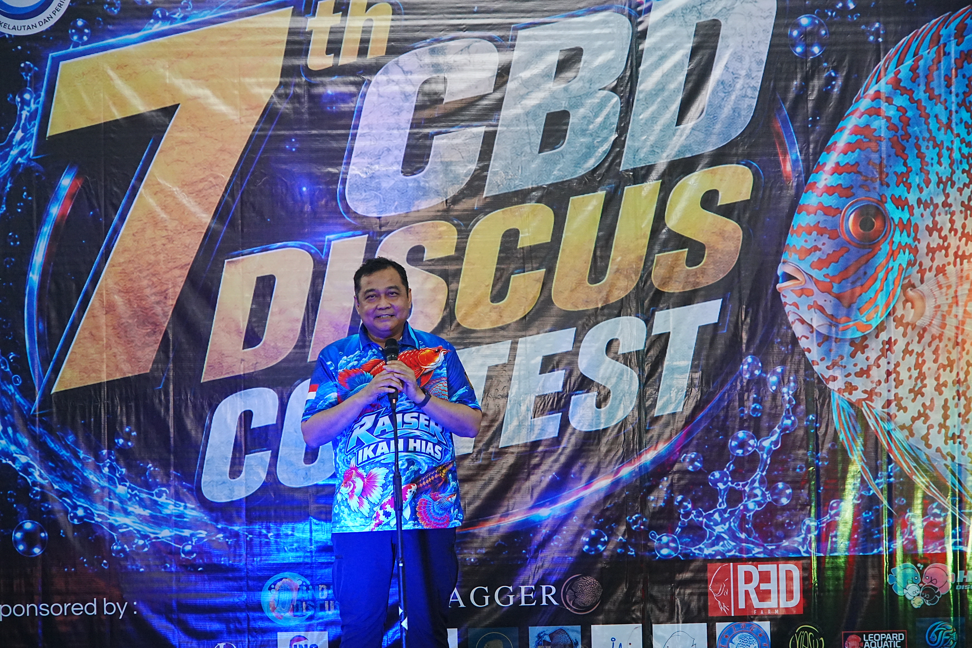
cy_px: 324
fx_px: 3510
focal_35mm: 130
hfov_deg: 15.8
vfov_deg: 10.5
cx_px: 486
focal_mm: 130
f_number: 6.3
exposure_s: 1/200
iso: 4000
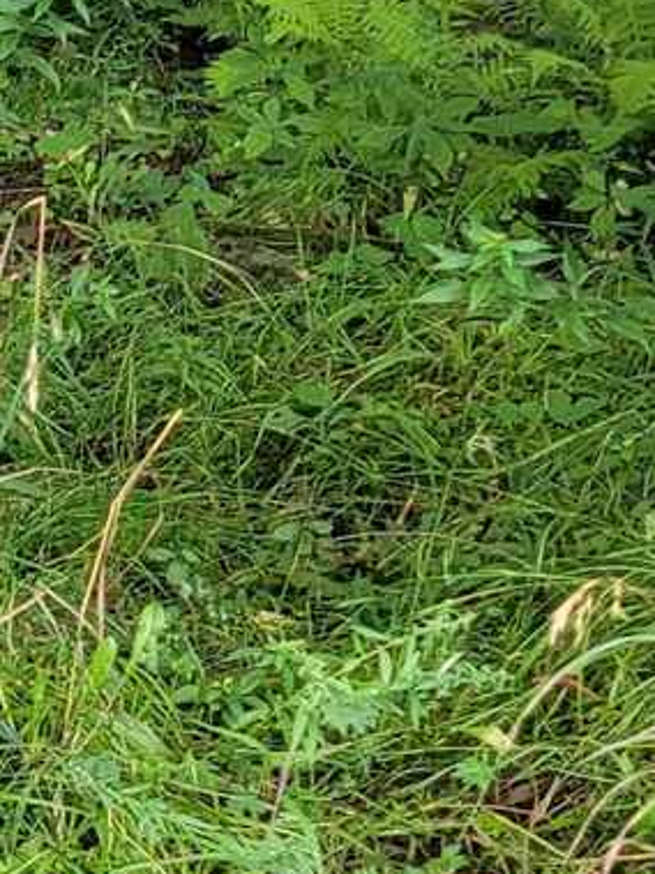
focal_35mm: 146
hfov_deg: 9.2
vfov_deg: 13.2
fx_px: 3686
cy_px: 1019
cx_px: -851
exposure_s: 1/120
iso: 100
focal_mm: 6.7
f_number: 1.8
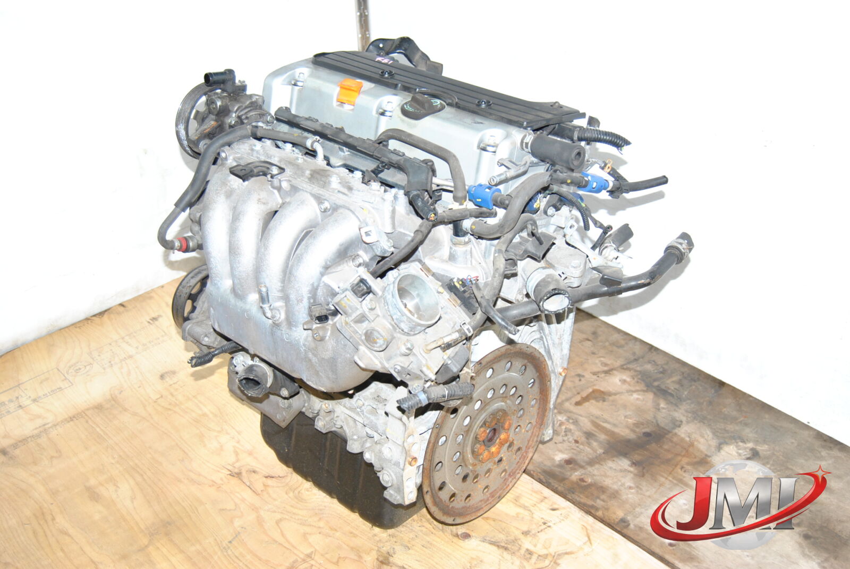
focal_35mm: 45
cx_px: 425
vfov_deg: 29.9
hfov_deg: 43.6
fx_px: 1064
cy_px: 284
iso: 400
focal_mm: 30
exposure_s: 1/200
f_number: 4.5
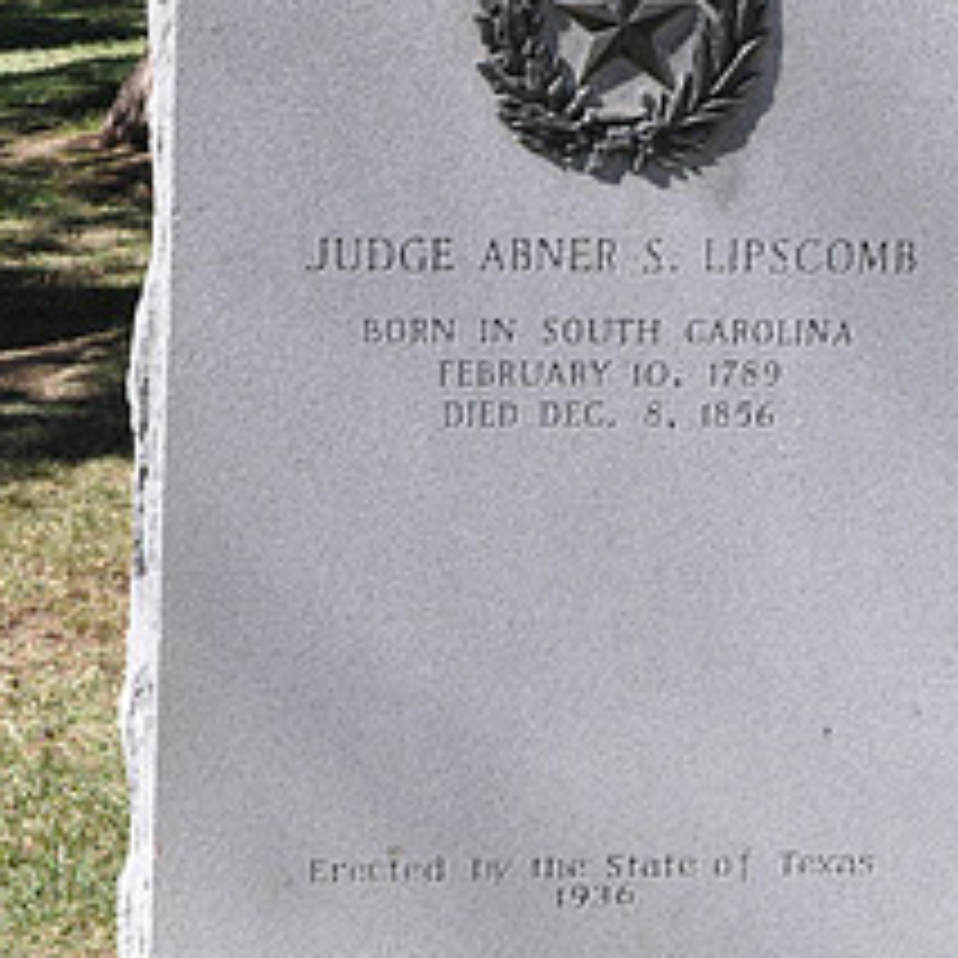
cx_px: 666
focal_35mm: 104
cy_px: 421
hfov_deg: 16.7
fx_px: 3256
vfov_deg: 16.7
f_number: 9
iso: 200
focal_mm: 30
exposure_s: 1/80
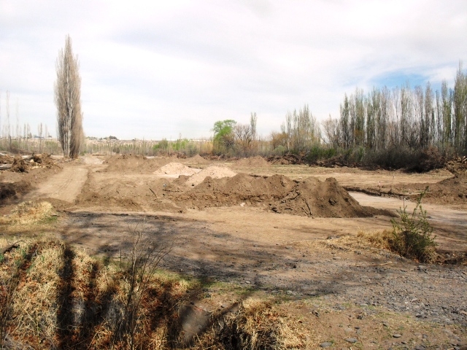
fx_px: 472
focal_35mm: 35
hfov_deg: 52.6
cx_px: 234
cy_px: 175
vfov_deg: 40.7
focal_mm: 6.3
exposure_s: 1/350
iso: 100
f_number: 8.4
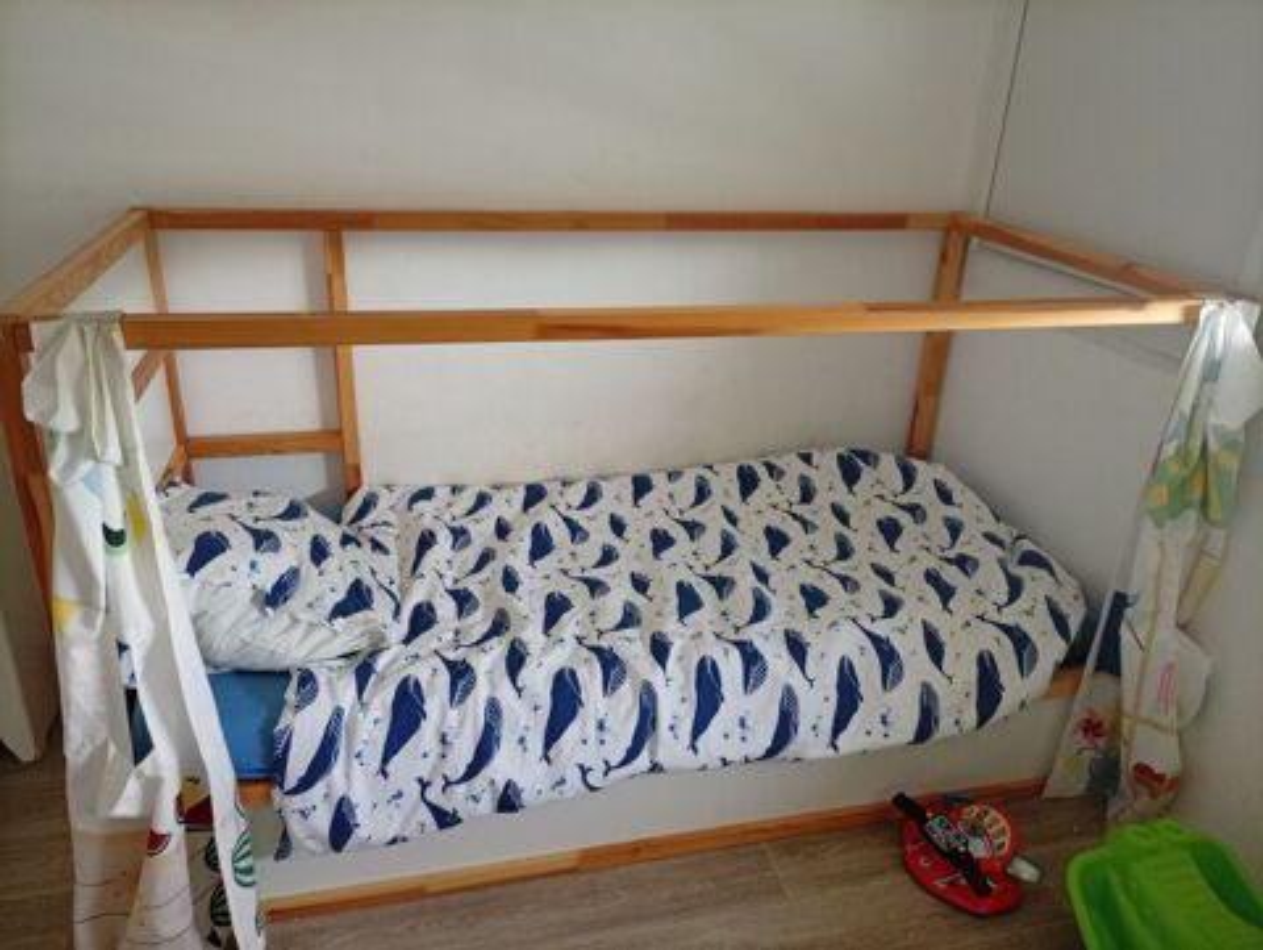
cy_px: 475
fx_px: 986
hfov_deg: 65.3
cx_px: 632
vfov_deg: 51.4
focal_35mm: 27
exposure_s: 1/33.3
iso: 218
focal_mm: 3.84
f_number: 1.8
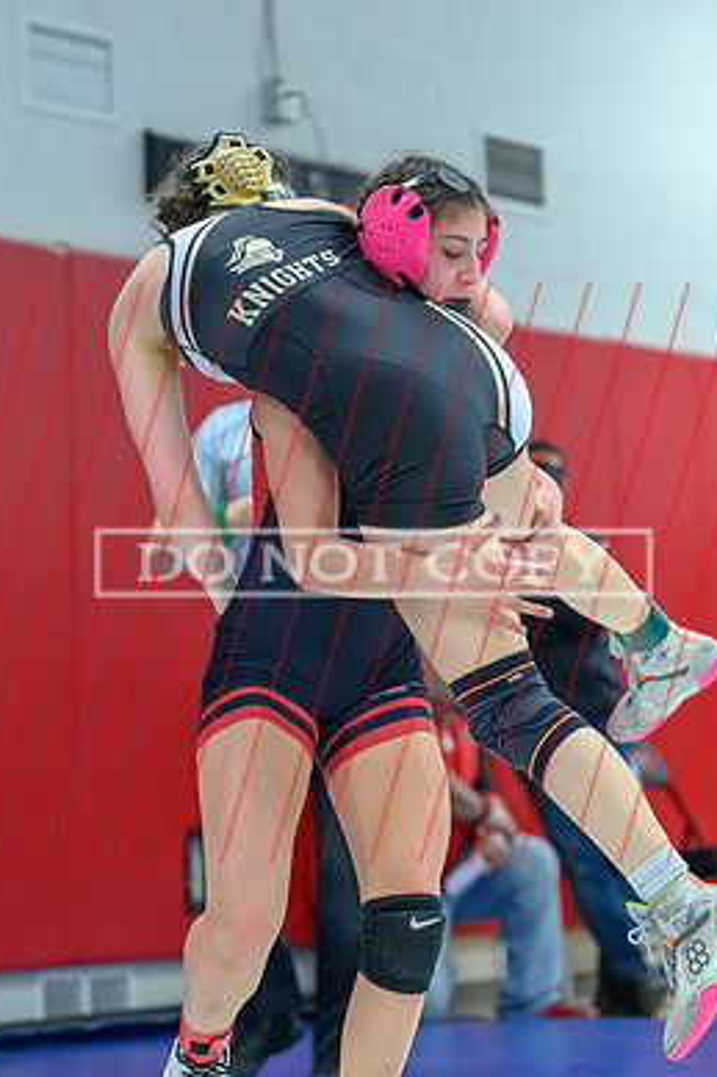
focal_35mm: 154
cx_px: 317
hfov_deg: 8.9
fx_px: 4604
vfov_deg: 13.3
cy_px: 522
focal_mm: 82
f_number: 2.8
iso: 8000
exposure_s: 1/800
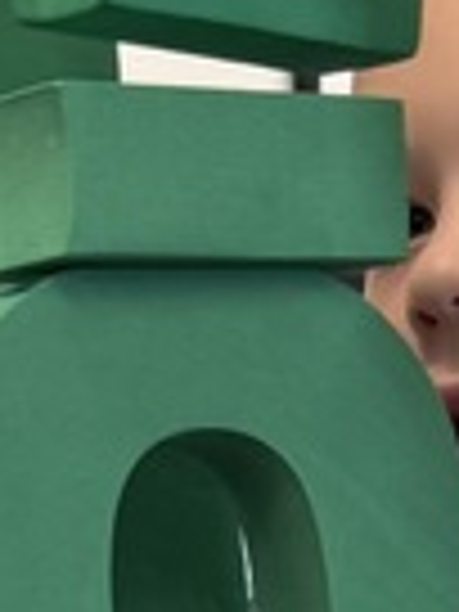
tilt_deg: -21.8
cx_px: 356
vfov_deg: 9.5
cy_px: 1552
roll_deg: +1.5
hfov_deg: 8.2
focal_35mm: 181
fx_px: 3200
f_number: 1.78
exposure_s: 1/60
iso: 200
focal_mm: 6.76
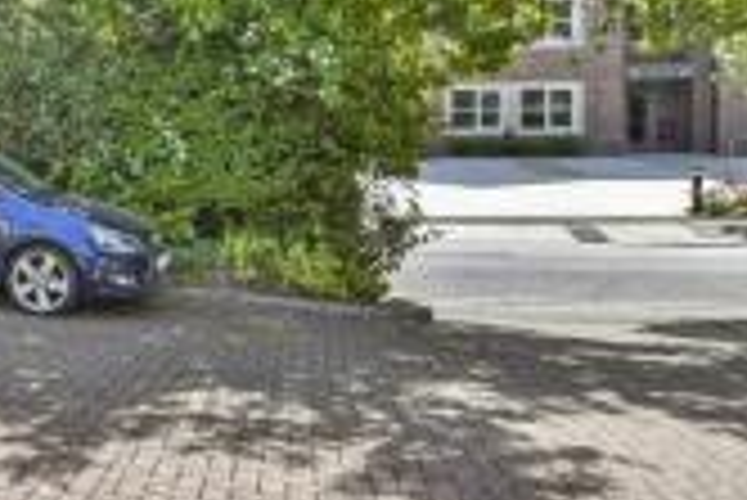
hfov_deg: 34.3
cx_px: -194
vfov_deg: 30.8
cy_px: 133
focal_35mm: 43
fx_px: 893
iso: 160
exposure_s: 1/125
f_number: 8
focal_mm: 10
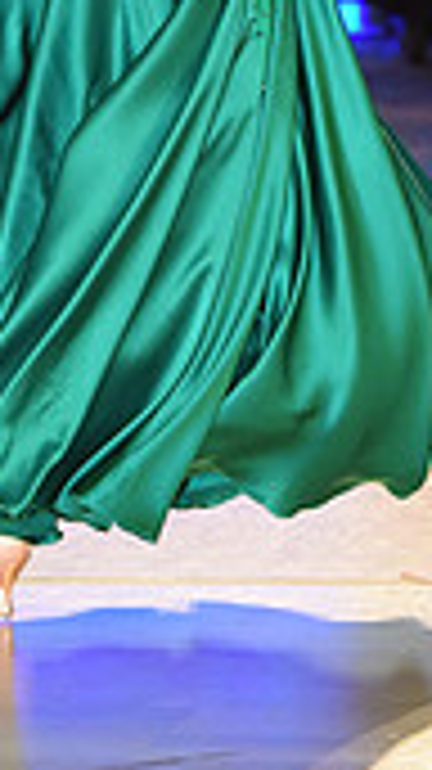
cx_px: -169
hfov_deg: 3.1
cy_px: -270
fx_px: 7995
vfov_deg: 5.5
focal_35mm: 392
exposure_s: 1/250
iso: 2000
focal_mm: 110
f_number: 5
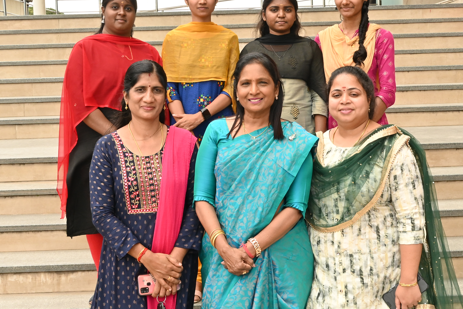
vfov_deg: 22.7
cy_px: 129
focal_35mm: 60
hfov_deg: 33.6
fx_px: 768
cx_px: 250
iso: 800
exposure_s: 1/125
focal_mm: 29
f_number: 20
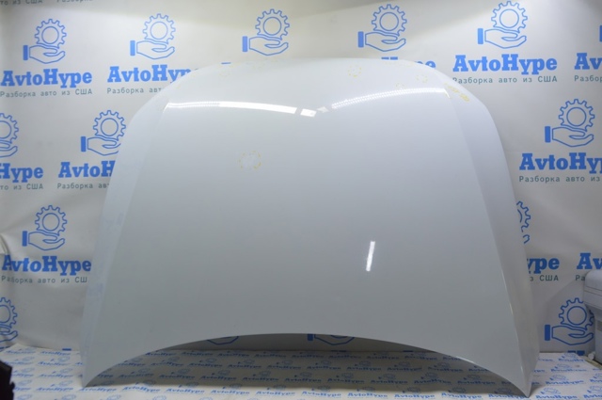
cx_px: 301
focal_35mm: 30
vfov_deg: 43.5
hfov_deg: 62.0
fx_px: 501
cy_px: 200
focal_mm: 20
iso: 400
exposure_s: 1/30
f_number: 5.6
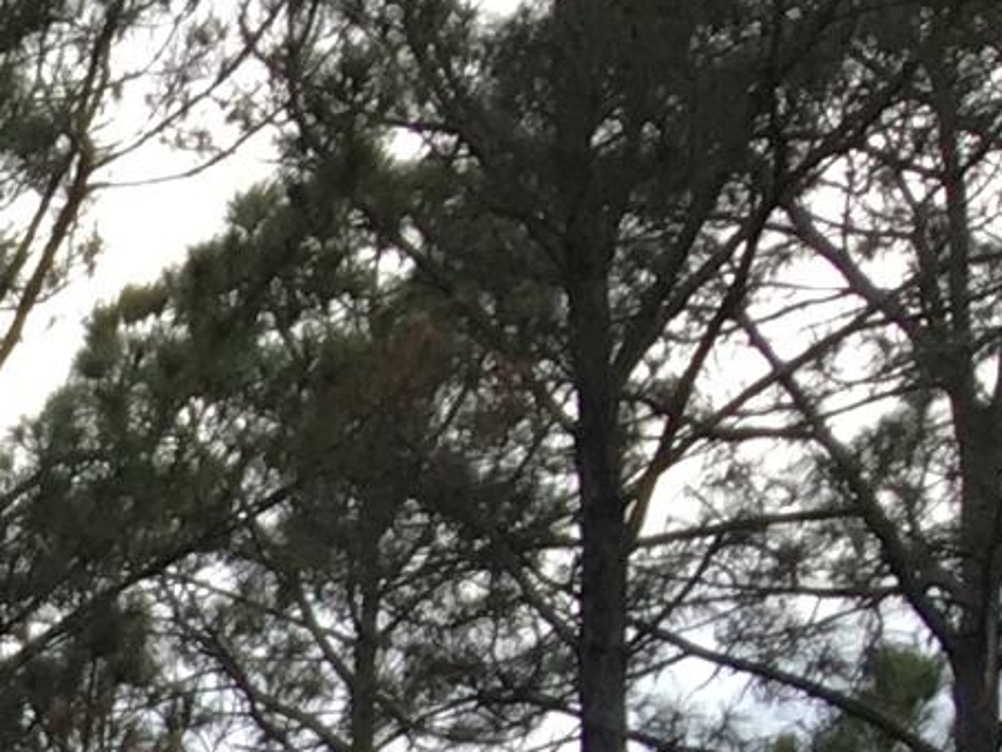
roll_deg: -1.2
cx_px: -1973
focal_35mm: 192
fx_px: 5559
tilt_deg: +4.4
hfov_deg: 8.6
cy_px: 2300
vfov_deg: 6.9
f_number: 2.2
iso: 25
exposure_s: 1/793
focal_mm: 4.15
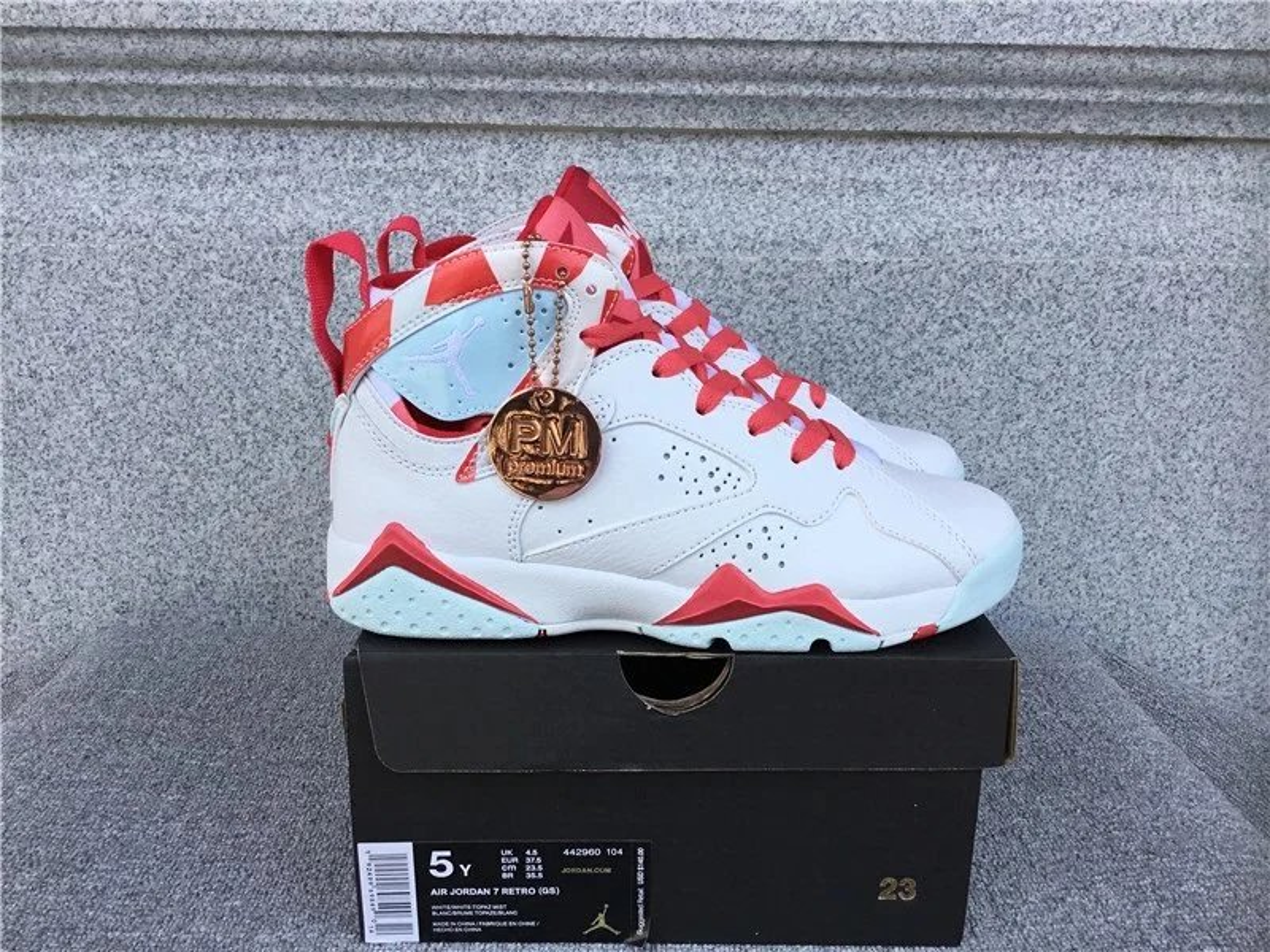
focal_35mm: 31
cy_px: 476
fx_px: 1137
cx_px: 635
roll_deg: -0.4
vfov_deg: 45.4
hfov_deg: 58.4
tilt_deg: -15.6
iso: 25
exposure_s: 1/509
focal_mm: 3.3
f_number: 2.4
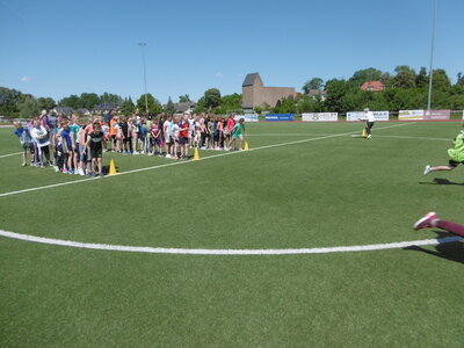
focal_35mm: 24
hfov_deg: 71.6
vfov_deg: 56.8
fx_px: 322
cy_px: 174
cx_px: 232
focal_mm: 4.3
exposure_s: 1/320
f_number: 7.8
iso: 100
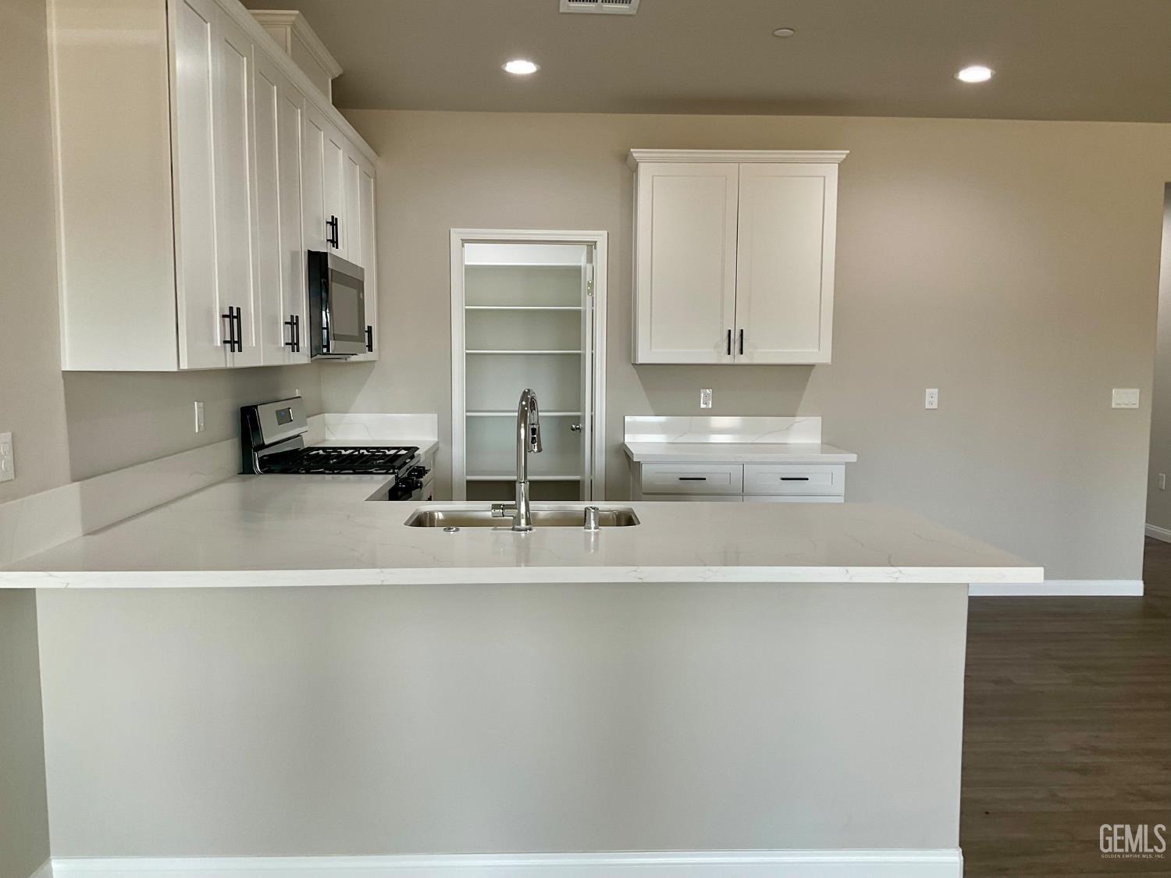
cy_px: 439
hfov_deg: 61.7
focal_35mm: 29
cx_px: 586
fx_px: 981
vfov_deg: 48.2
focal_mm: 3
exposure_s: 1/60
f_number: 1.8
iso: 50
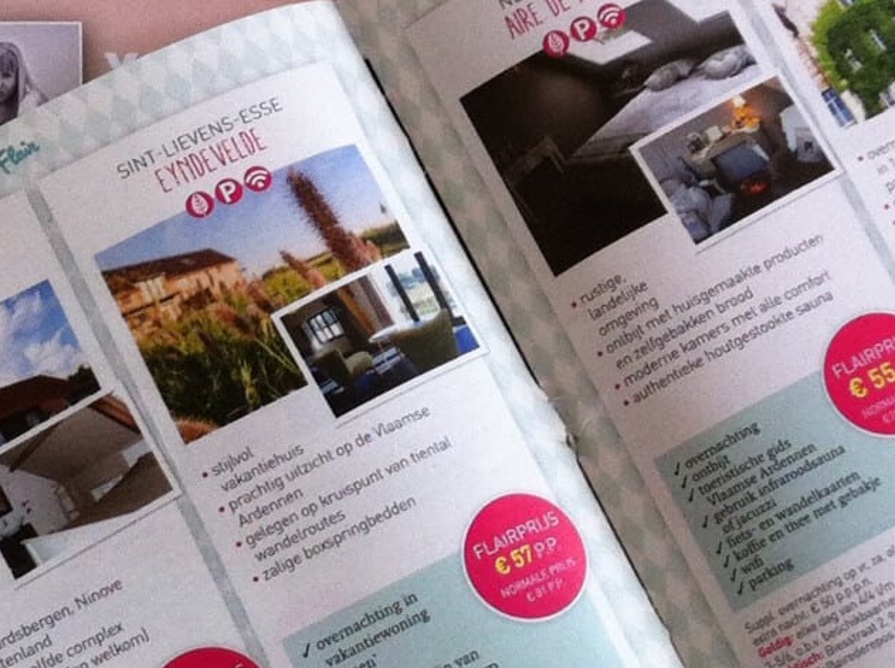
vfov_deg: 13.3
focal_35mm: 111
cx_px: 616
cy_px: 333
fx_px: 2865
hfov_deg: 17.7
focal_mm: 3.85
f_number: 2.8
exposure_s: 1/120
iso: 125
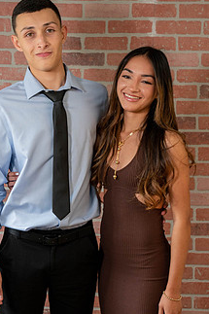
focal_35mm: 71
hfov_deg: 19.2
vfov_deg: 28.5
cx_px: 87
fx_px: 619
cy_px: 169
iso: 1600
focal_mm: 51
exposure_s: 1/80
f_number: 5.6
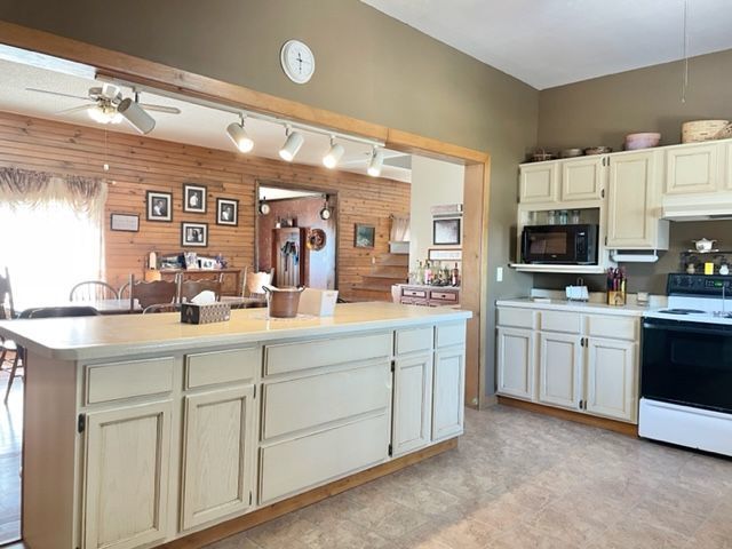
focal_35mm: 26
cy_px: 274
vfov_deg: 53.1
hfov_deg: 67.3
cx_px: 366
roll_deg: -1.3
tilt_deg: -2.1
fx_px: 550
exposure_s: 1/60
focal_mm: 4.2
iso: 160
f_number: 1.6
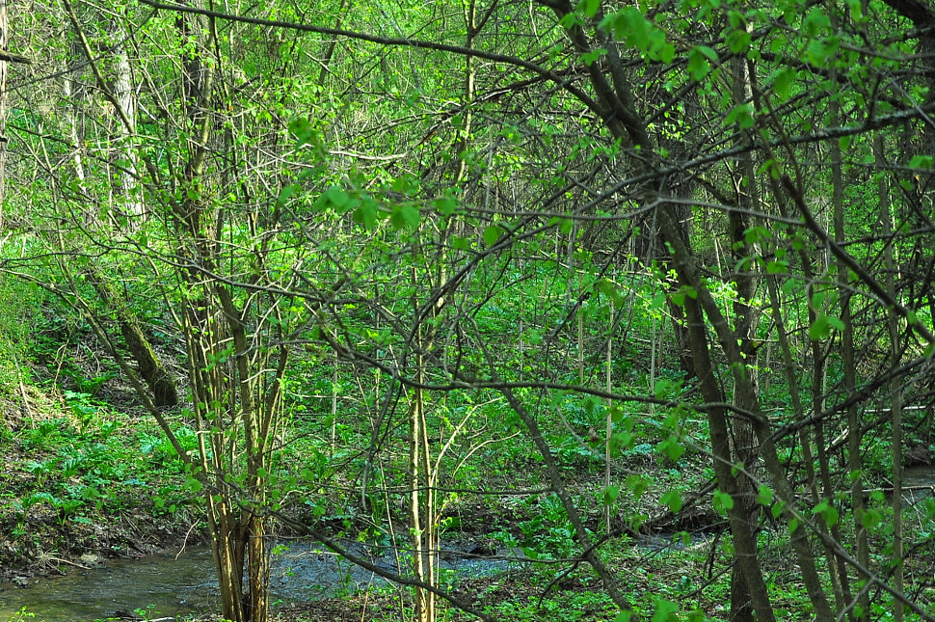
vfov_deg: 21.9
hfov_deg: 31.8
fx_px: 1604
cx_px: 214
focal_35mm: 62
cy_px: 376
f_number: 5
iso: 320
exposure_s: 1/400
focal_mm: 25
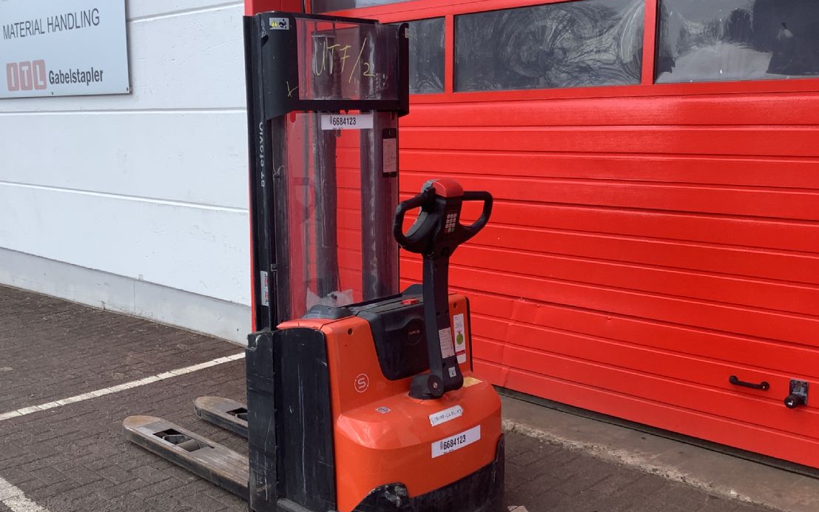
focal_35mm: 38
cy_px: 266
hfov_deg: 51.4
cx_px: 367
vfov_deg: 33.6
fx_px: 848
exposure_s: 1/381
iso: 25
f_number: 2.4
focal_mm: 3.3
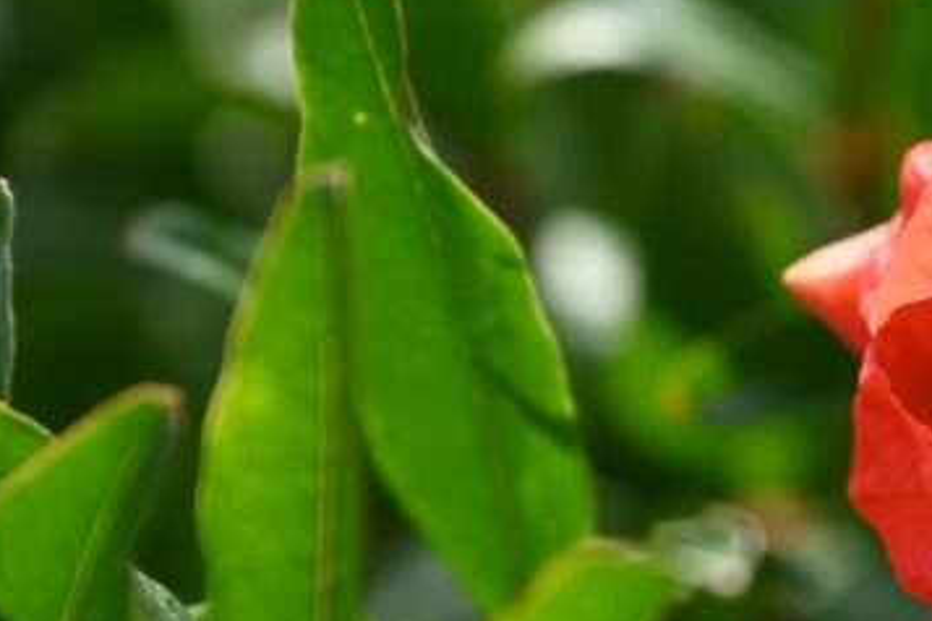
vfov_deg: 4.0
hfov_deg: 5.9
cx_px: 1308
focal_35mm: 344
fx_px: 8905
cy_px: 312
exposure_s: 1/500
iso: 200
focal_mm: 120
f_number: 6.3
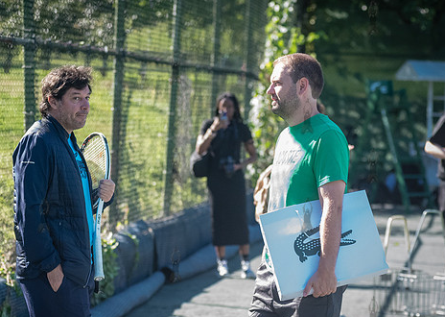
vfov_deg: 8.6
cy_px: 152
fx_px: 2095
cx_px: 205
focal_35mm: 166
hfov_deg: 12.1
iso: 5000
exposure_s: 1/4000
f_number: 4
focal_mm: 105
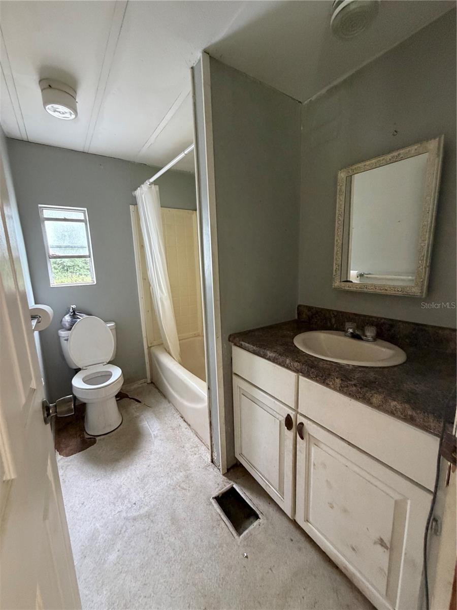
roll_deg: -0.5
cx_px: 228
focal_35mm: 14
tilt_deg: -10.6
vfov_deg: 102.1
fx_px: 246
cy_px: 305
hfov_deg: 85.7
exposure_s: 1/60
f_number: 2.2
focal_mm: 2.22
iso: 320
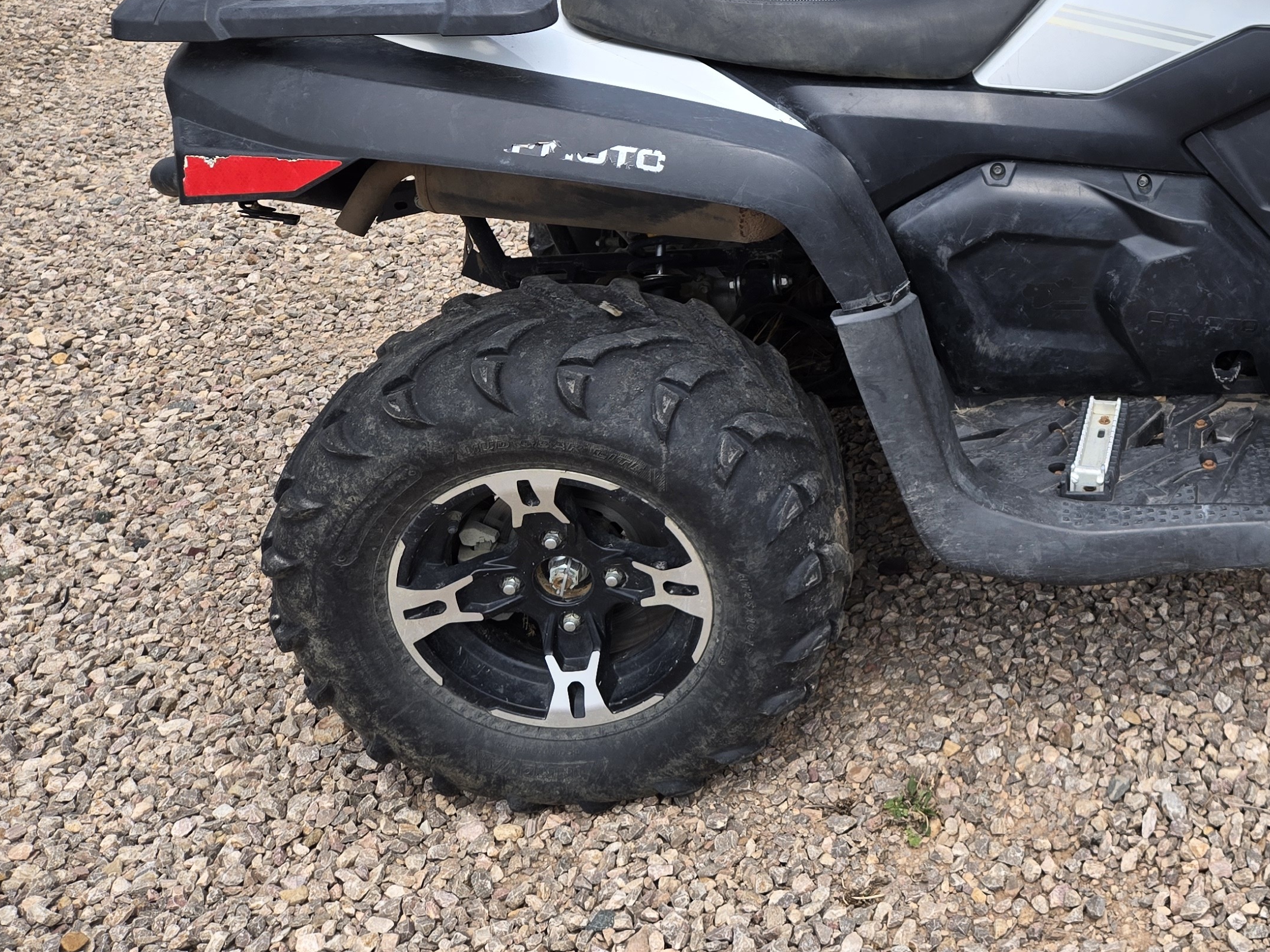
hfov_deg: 40.6
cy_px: 211
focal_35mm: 43
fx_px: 1578
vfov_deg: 32.8
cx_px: 1138
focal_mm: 5.4
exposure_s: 1/1395
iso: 25
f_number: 1.8
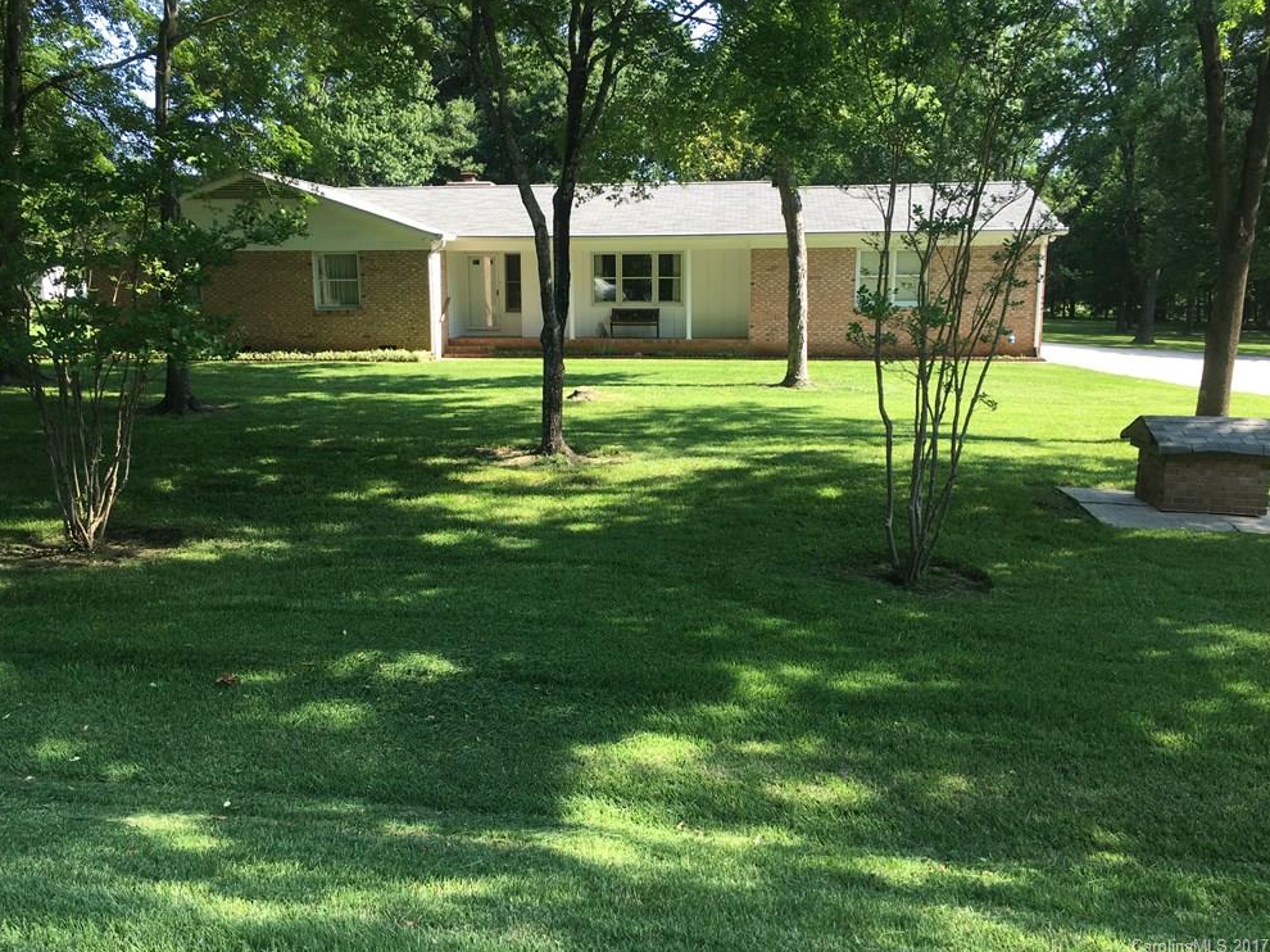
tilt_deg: -8.8
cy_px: 466
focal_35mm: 30
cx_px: 622
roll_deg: +0.2
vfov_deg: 46.8
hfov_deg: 60.0
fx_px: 1100
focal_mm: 4.15
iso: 25
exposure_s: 1/250
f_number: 2.2
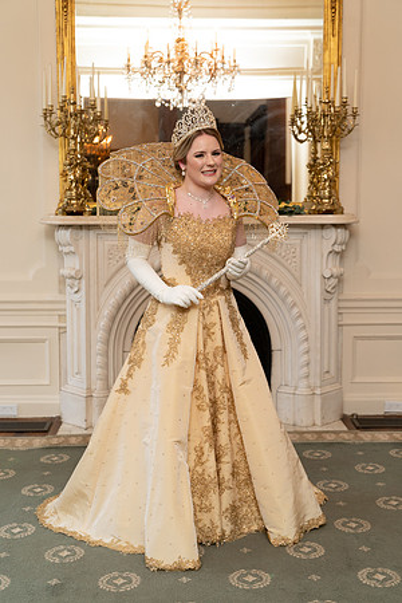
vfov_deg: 42.7
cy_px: 302
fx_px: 770
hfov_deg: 29.2
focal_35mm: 46
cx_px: 201
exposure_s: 1/60
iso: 800
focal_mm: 46
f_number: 4.5
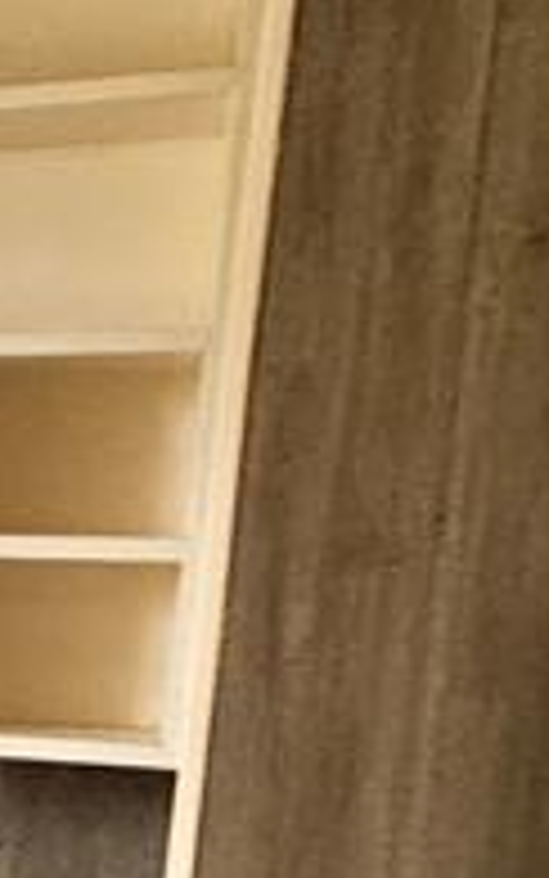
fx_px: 1866
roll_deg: -1.9
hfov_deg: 11.4
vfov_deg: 25.6
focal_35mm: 78
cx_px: -1012
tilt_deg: -6.8
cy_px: 788
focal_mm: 2.22
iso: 400
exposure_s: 1/60
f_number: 2.2
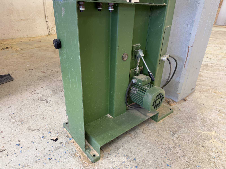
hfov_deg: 71.6
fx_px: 157
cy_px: 84
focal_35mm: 24
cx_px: 113
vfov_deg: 56.8
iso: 100
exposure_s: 1/50
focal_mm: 6.76
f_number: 1.78
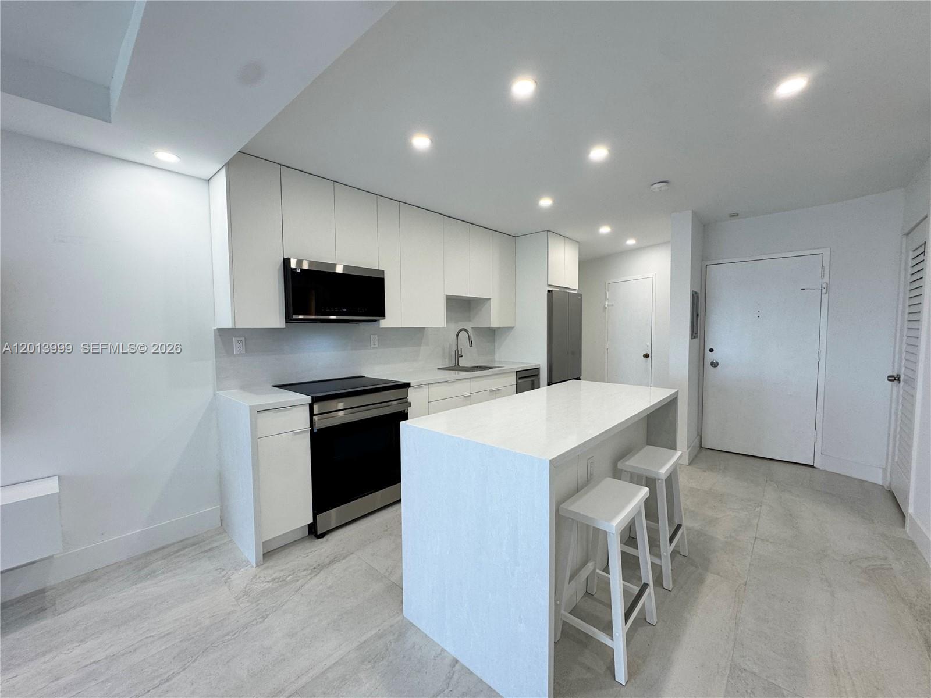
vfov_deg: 85.7
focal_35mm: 14
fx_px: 377
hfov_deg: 102.1
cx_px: 466
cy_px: 349
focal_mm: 2.22
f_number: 2.2
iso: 125
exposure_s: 1/120
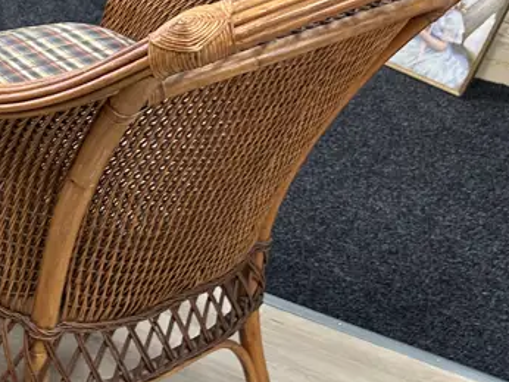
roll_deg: -2.0
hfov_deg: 22.9
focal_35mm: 71
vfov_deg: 20.7
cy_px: 206
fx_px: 1045
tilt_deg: -33.8
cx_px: -228
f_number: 1.78
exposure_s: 1/50
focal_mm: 6.86
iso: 160
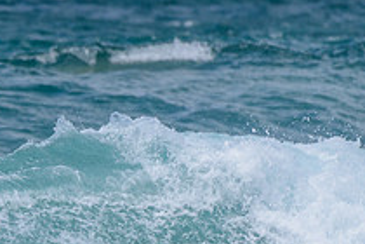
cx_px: -145
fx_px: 17225
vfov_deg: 0.8
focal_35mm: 1699
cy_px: 244
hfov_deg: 1.2
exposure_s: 1/2000
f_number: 5.6
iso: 140
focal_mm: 500
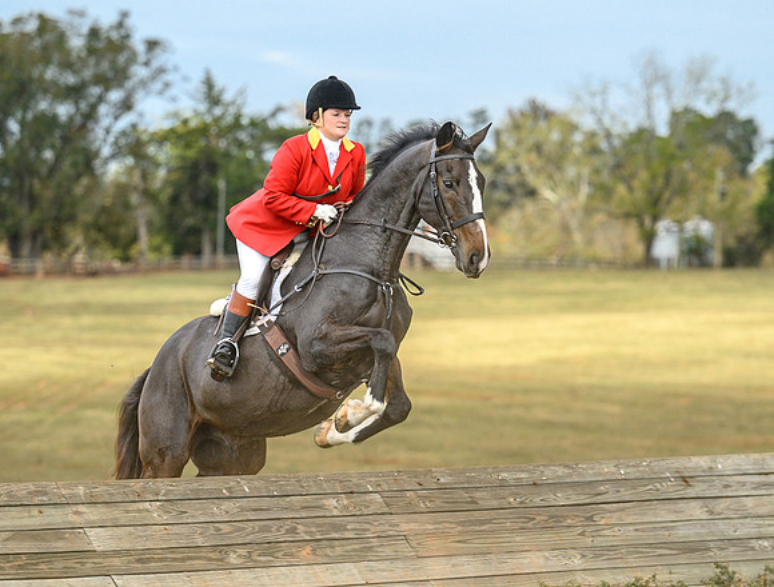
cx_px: 365
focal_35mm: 200
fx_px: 4494
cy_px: 289
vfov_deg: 7.5
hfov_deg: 9.8
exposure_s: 1/800
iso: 400
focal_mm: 135
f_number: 3.5
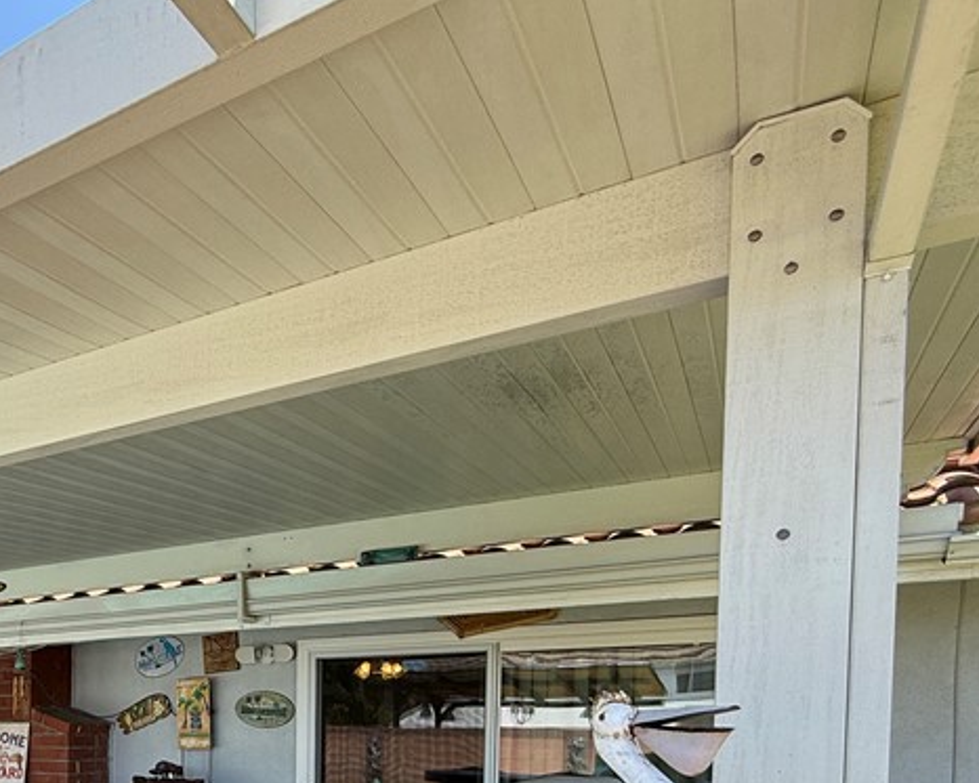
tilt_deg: -1.4
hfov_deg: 53.3
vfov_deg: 42.4
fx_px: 869
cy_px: 770
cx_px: 147
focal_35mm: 30
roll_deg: +0.1
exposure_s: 1/321
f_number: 2.2
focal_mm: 2.22
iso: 50
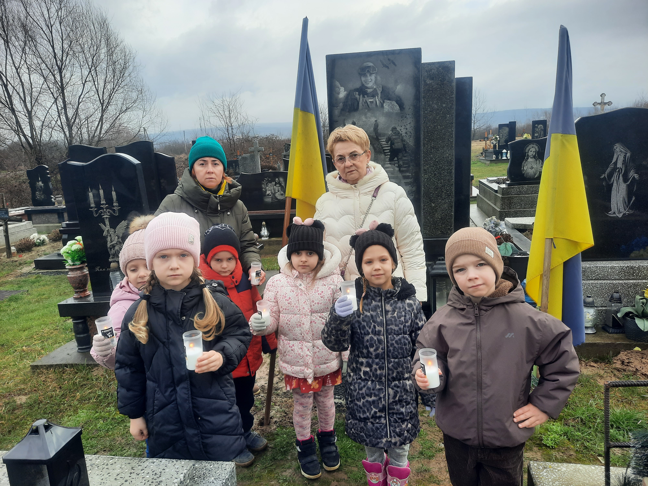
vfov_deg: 54.9
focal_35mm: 25
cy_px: 243
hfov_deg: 69.4
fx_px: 468
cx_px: 324
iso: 32
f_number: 2
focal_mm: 4.6
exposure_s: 1/228
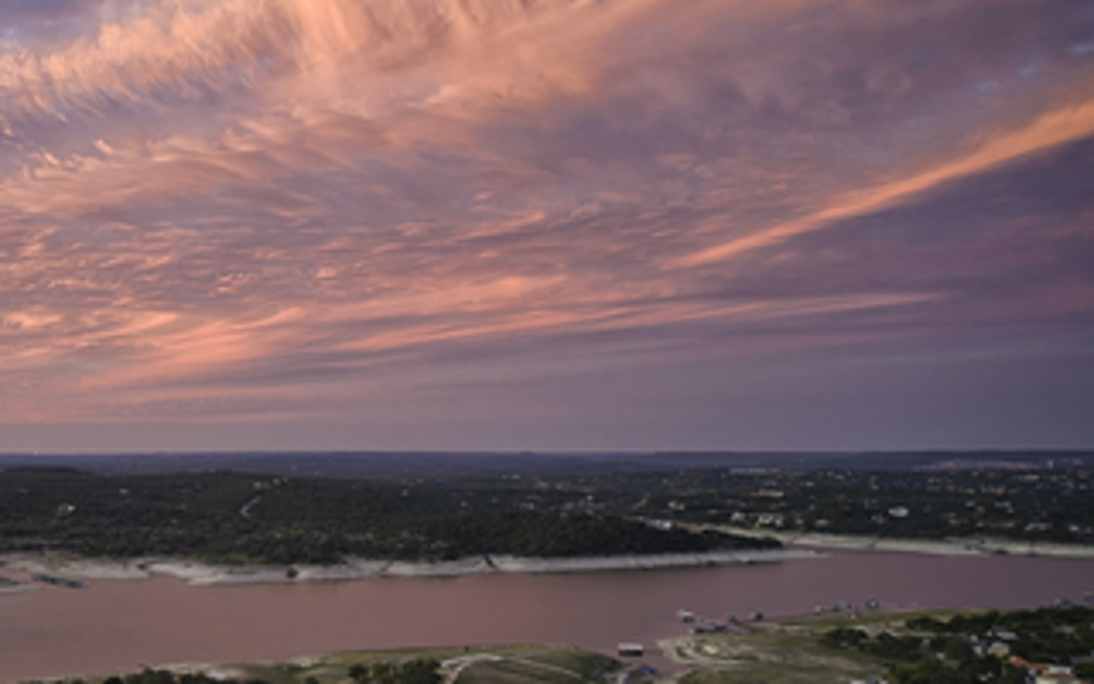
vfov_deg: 30.5
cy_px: 280
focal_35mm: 42
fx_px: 1252
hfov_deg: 44.9
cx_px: 222
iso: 100
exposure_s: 1/30
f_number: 2.8
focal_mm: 8.38
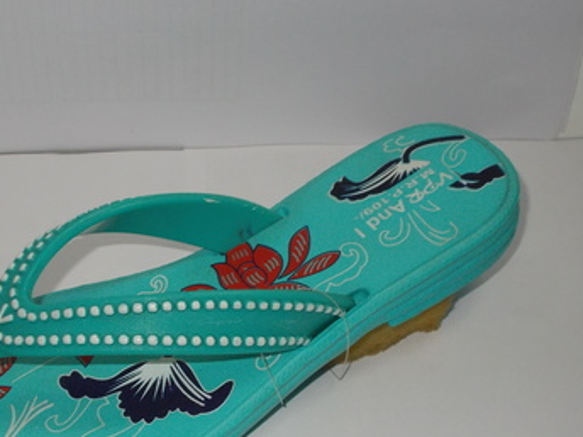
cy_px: 292
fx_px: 1078
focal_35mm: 64
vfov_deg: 22.8
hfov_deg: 30.1
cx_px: 207
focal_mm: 7.9
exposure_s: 1/30
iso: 200
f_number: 4.2
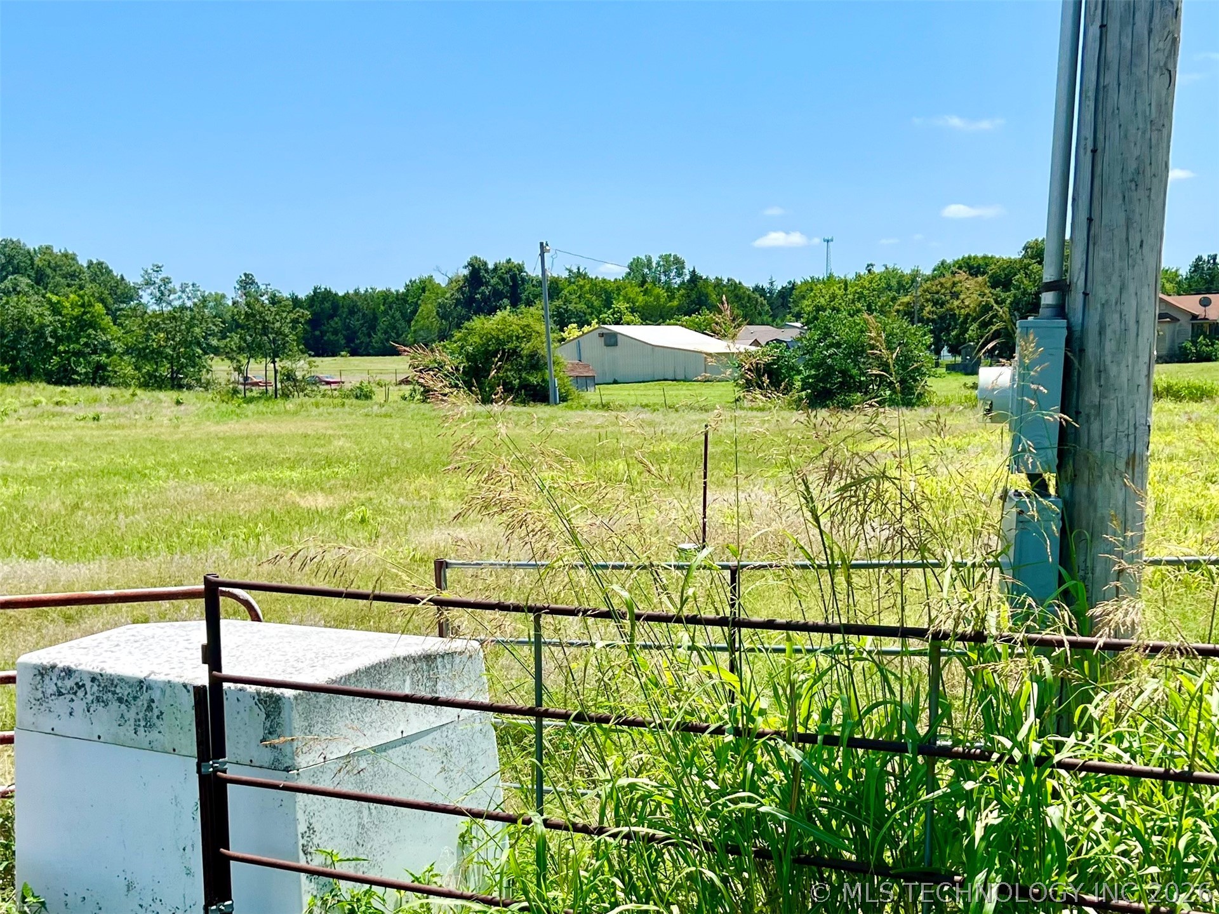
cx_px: 610
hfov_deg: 67.3
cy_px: 457
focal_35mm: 26
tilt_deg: -12.0
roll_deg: +1.9
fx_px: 915
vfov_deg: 53.0
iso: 50
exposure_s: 1/3460
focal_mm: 5.7
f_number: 1.5
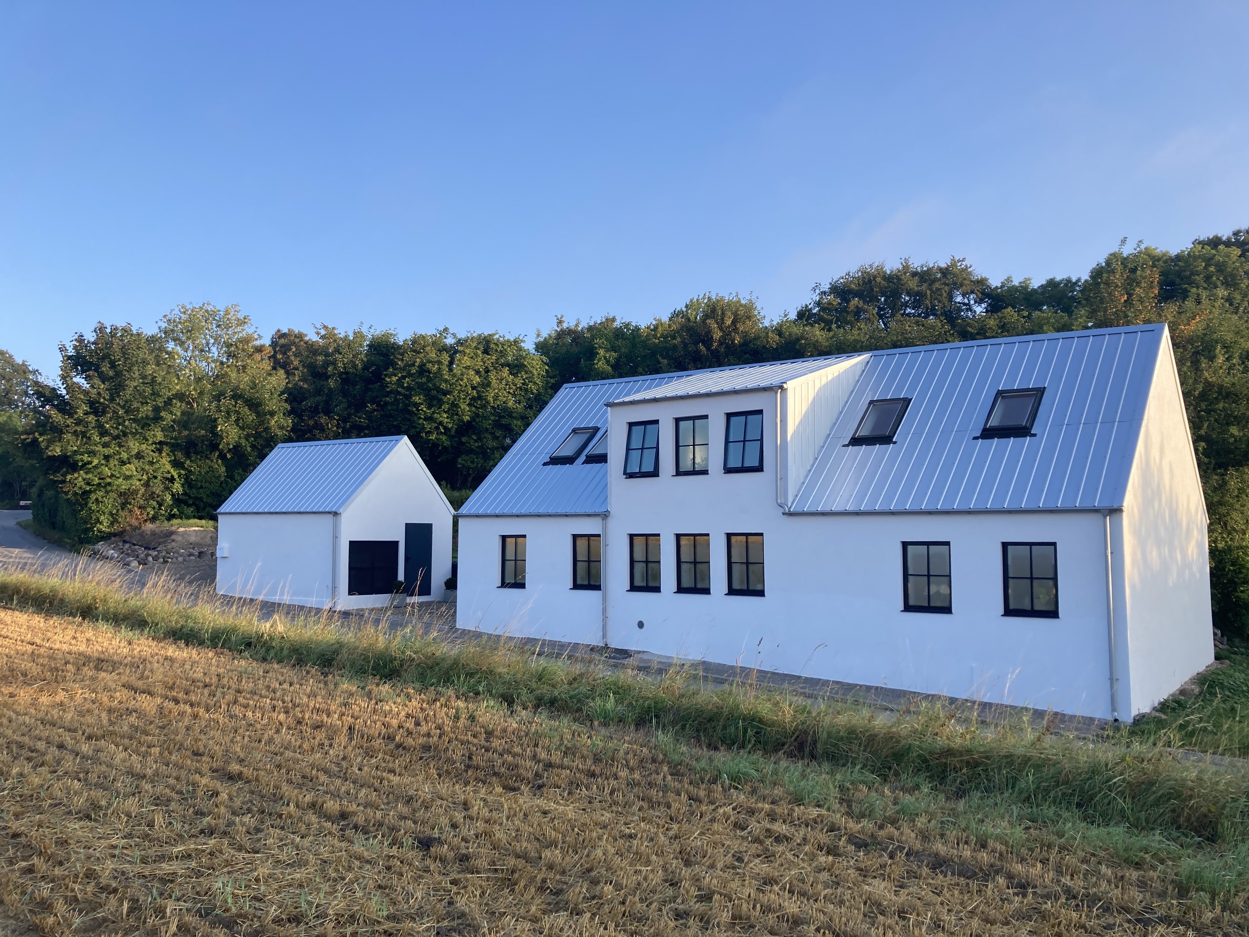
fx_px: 1010
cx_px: 624
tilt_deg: +4.6
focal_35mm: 28
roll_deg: -0.8
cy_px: 468
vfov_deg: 49.7
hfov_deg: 63.4
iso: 20
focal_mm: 3.99
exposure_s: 1/585
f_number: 1.8
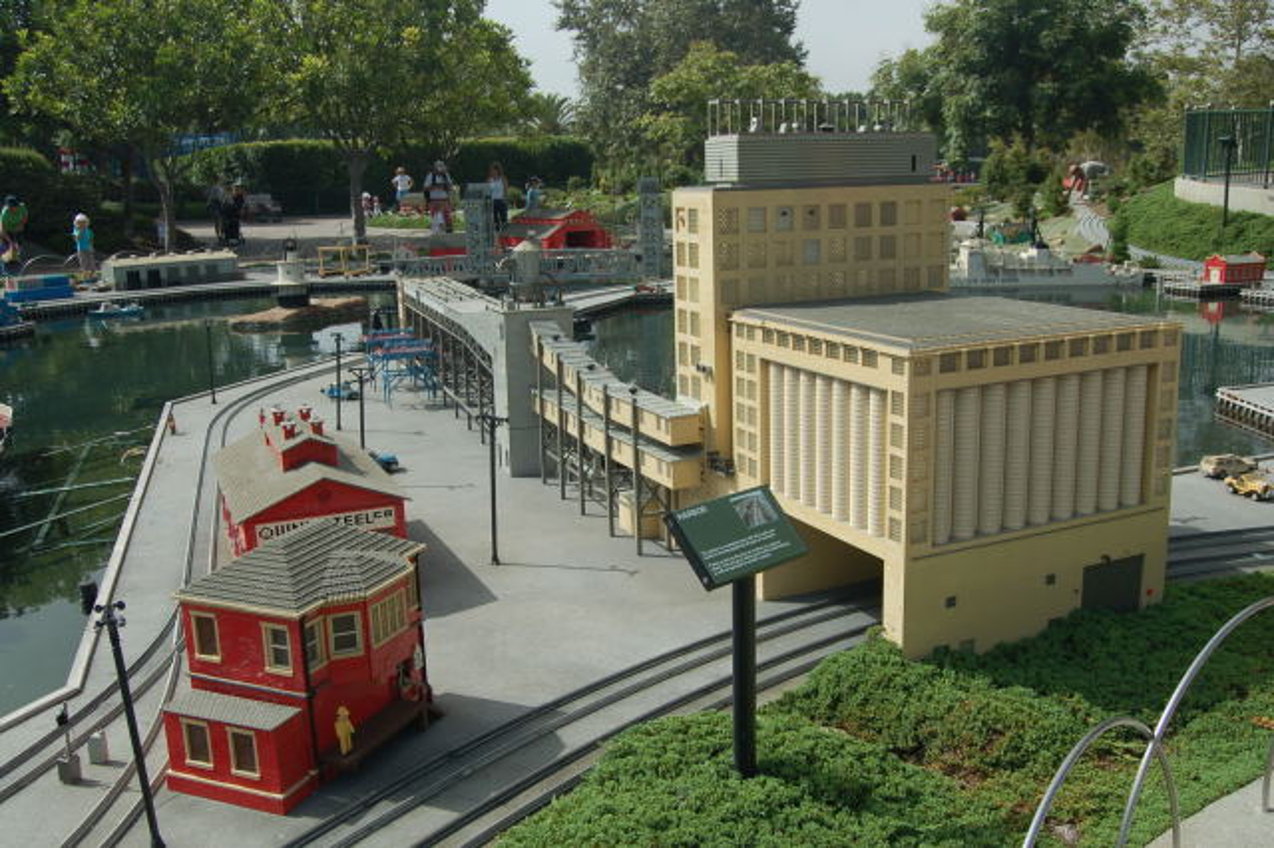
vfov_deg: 39.9
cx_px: 637
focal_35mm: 33
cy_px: 424
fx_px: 1167
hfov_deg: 57.2
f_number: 7.1
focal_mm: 22
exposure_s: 1/200
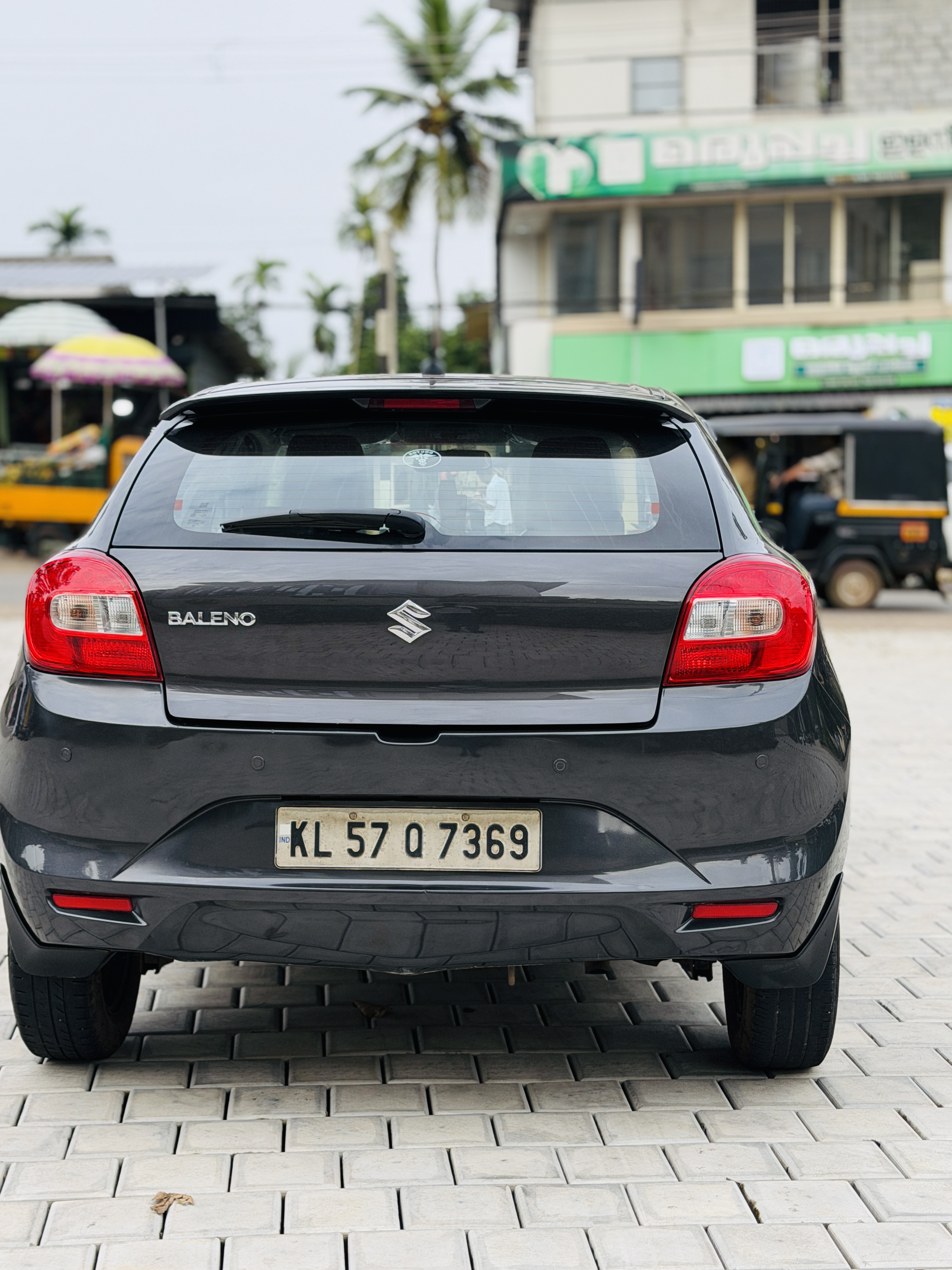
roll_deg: +0.8
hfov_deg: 26.1
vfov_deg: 34.3
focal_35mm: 56
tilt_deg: -5.6
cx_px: 430
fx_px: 2053
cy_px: 718
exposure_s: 1/762
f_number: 1.78
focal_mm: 6.76
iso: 80
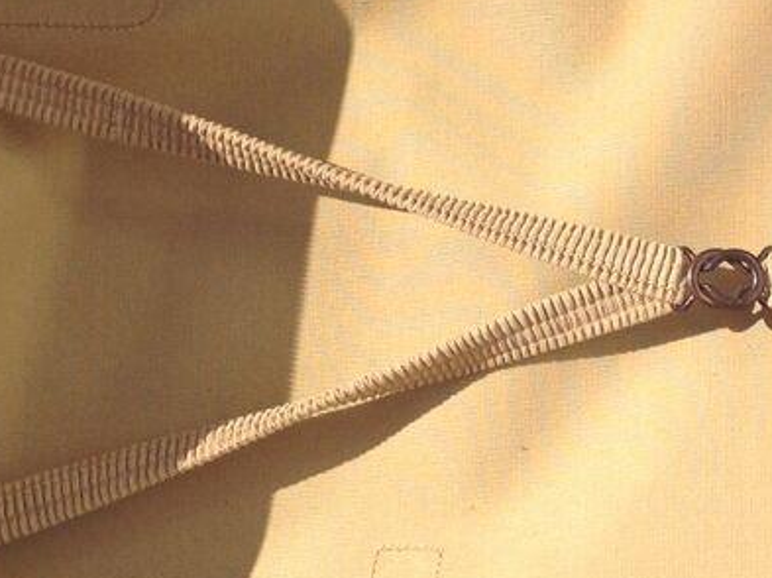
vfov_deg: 16.5
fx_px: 1983
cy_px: 146
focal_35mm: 89
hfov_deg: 21.5
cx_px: 705
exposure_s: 1/2326
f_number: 2.4
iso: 50
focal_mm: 4.28
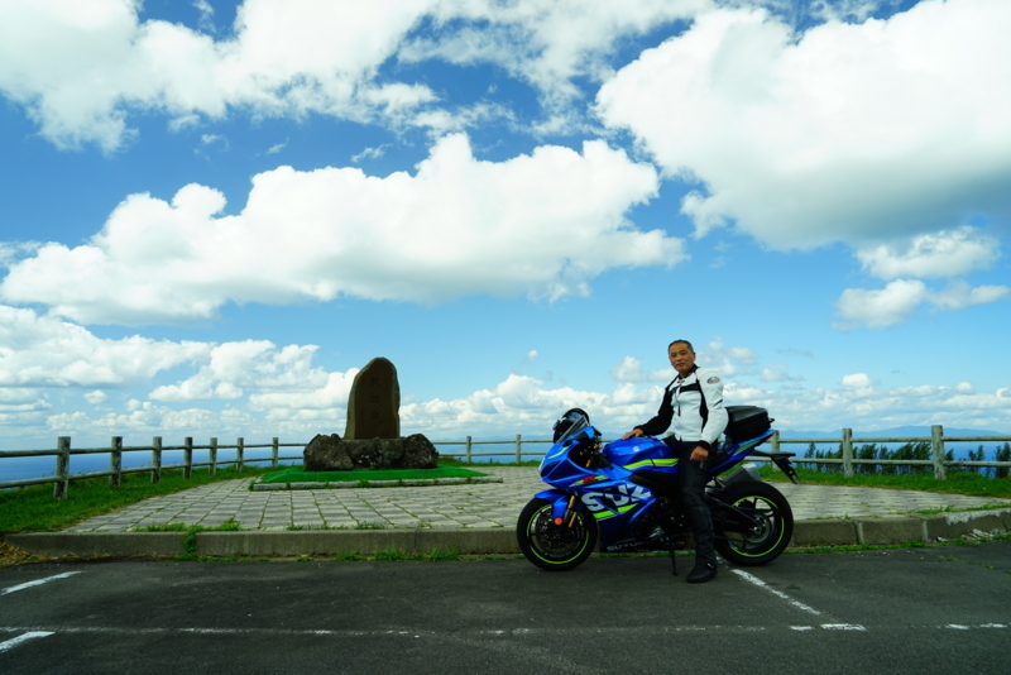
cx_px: 506
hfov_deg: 73.7
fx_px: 674
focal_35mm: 24
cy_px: 338
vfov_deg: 53.2
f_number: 8
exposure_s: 1/100
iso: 100
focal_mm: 24
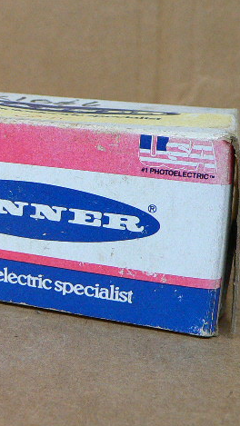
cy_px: 217
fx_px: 588
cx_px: 39
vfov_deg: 39.9
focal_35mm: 52
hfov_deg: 22.7
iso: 200
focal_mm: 4.6
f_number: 2.8
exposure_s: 1/25
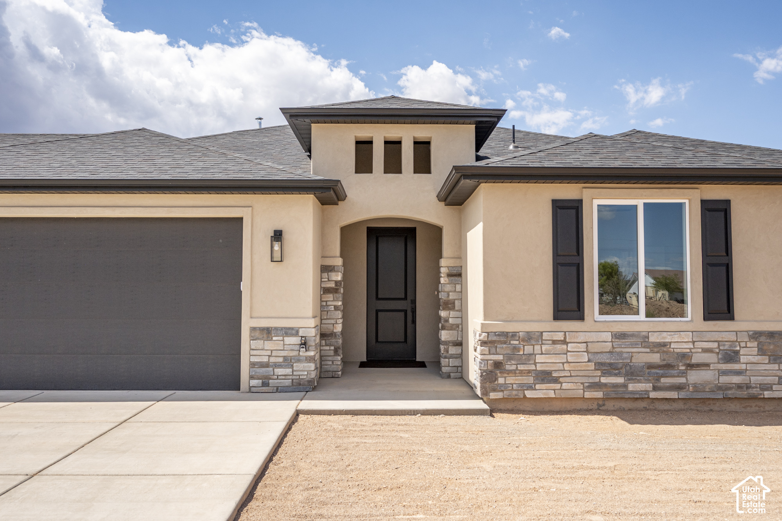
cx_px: 391
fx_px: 651
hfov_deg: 61.9
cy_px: 260
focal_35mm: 30
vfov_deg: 43.6
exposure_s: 1/1000
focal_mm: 30
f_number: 9
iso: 400
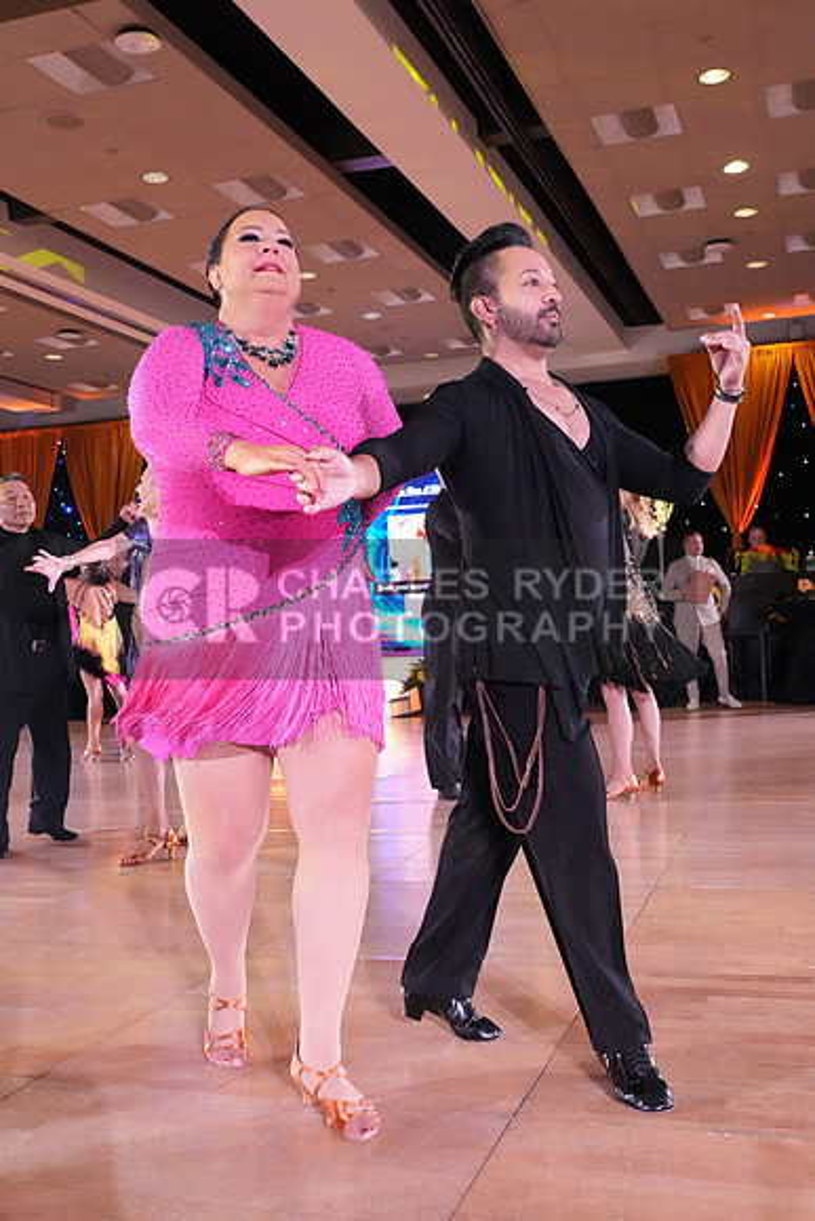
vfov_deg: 53.1
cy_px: 610
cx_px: 408
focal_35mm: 36
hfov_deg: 36.9
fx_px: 1222
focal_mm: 24
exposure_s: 1/400
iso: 8000
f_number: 5
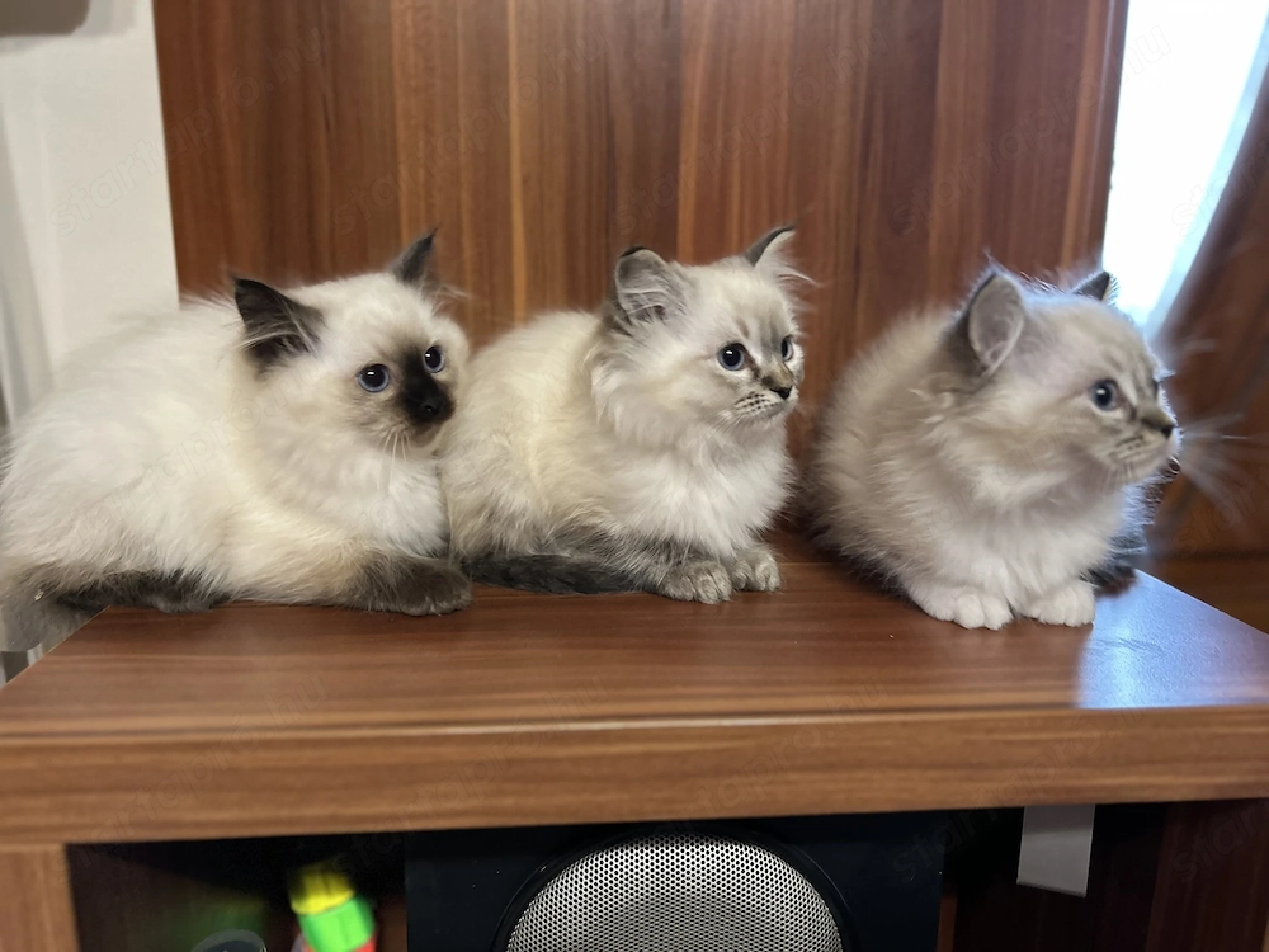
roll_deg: +0.6
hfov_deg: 67.3
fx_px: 953
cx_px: 634
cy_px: 476
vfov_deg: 53.1
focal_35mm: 26
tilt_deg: -11.3
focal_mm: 5.7
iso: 320
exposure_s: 1/50
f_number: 1.5
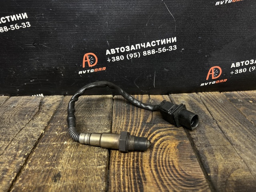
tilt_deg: -25.2
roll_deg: +0.4
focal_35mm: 26
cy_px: 96
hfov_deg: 67.3
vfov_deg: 53.0
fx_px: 192
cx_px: 128
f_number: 1.5
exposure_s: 1/50
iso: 200
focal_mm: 5.7
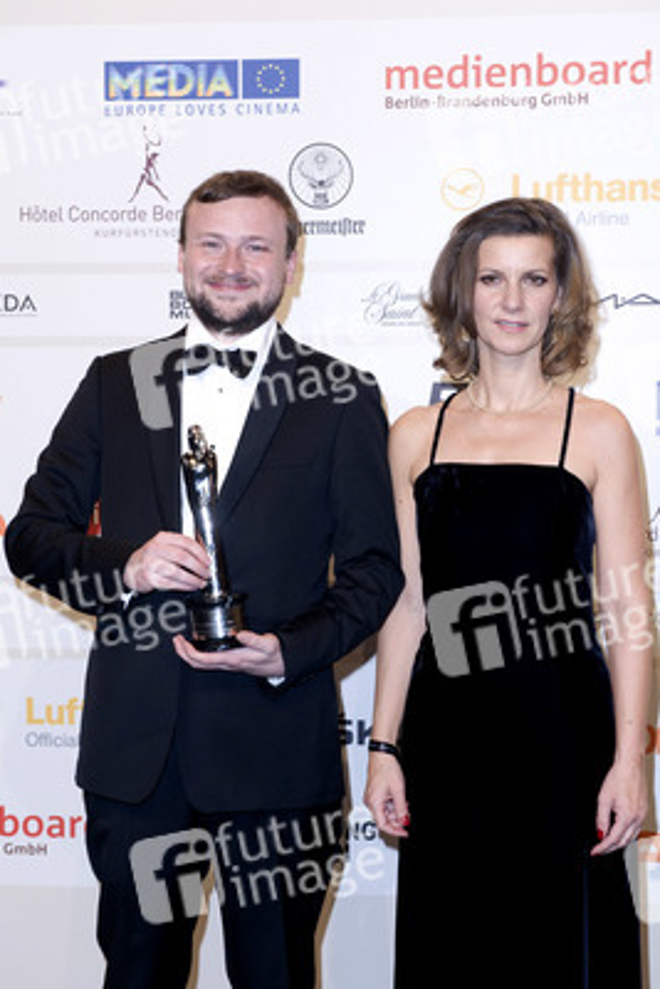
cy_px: 494
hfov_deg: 21.9
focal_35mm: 62
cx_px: 330
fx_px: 1703
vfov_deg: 32.4
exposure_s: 1/250
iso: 800
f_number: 6.3
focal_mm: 62
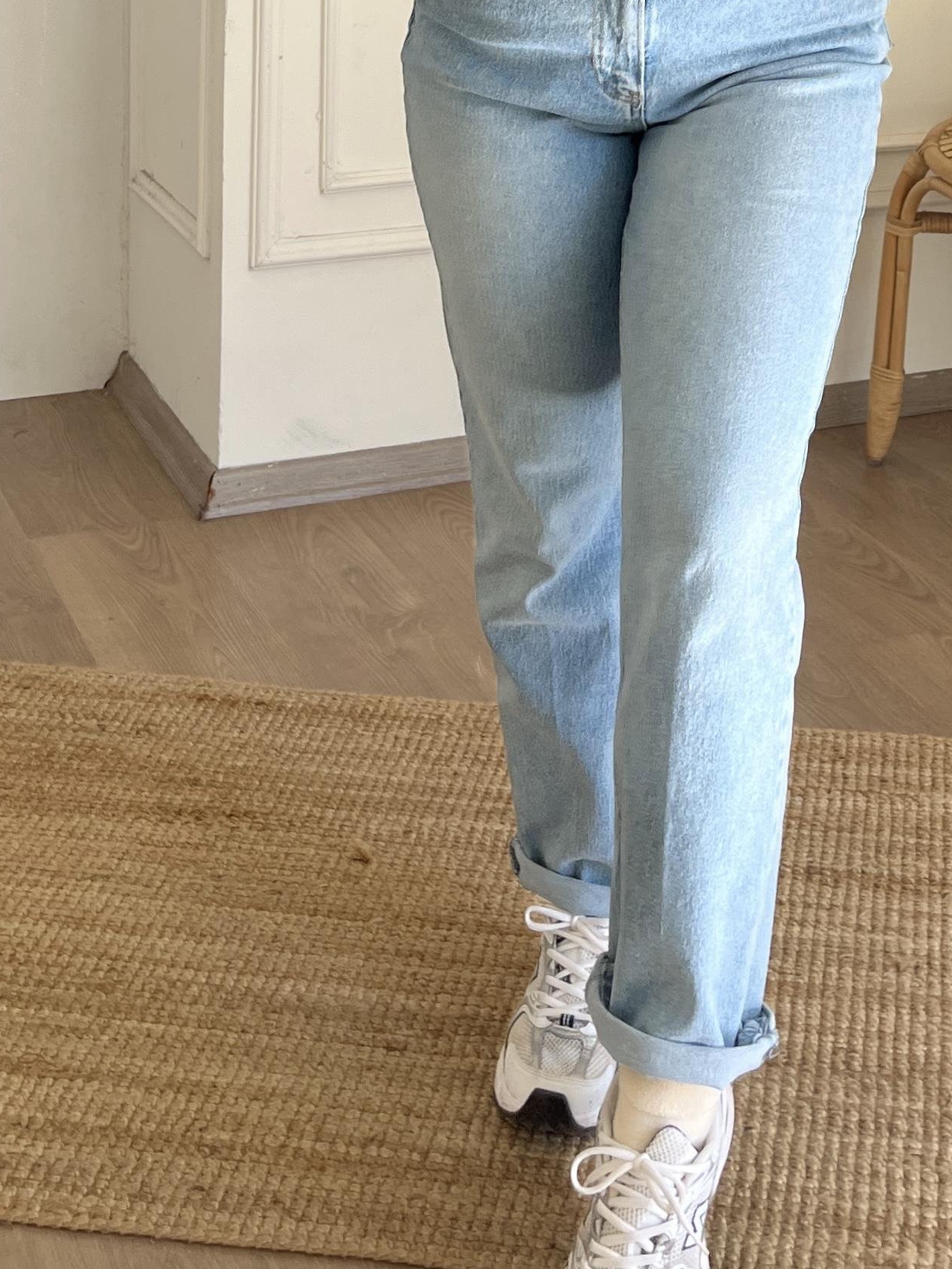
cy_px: -45
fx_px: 2200
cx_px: 668
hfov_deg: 24.3
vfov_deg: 29.7
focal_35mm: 60
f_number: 1.6
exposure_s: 1/359
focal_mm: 5.1
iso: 50
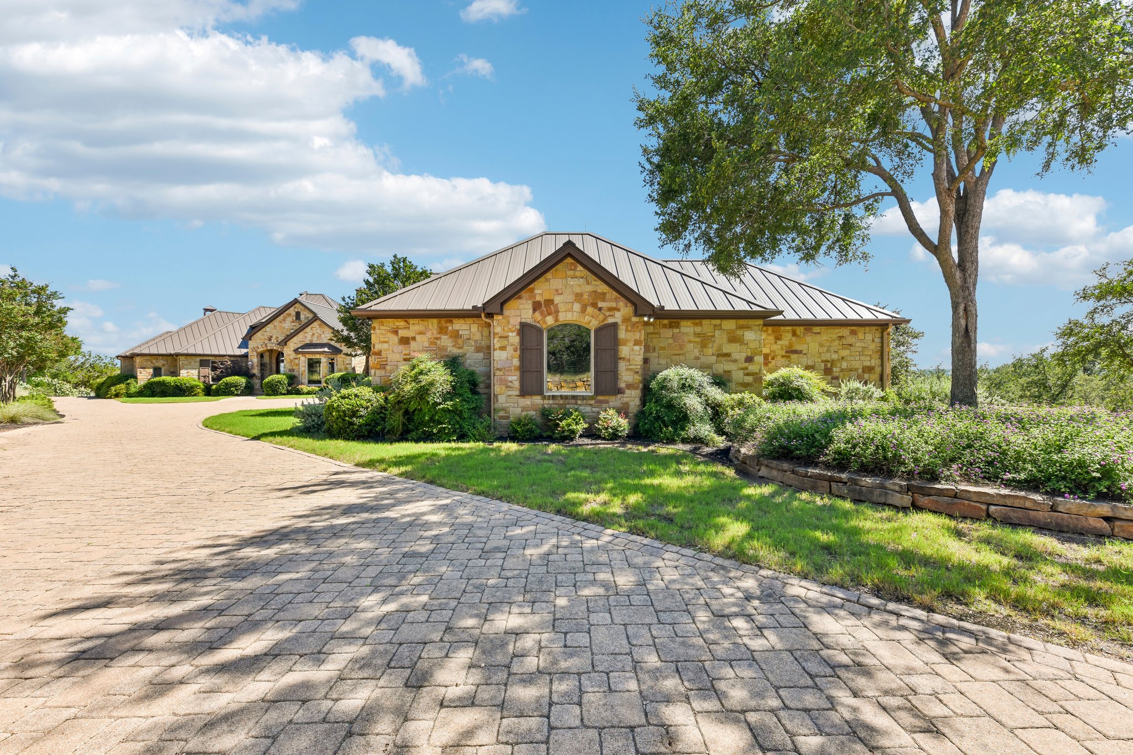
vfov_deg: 81.2
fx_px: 441
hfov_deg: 104.3
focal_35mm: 14
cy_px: 378
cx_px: 566
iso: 100
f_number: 8
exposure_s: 1/200
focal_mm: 14
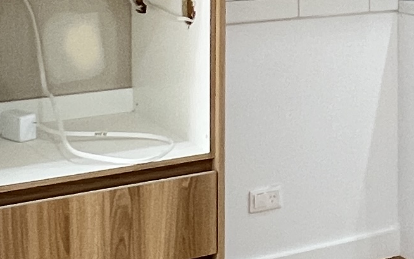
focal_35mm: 85
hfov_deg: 23.6
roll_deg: -0.2
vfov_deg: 14.5
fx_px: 959
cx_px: 387
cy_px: -110
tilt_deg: -0.5
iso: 160
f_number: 1.8
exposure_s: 1/50
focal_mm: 1.57
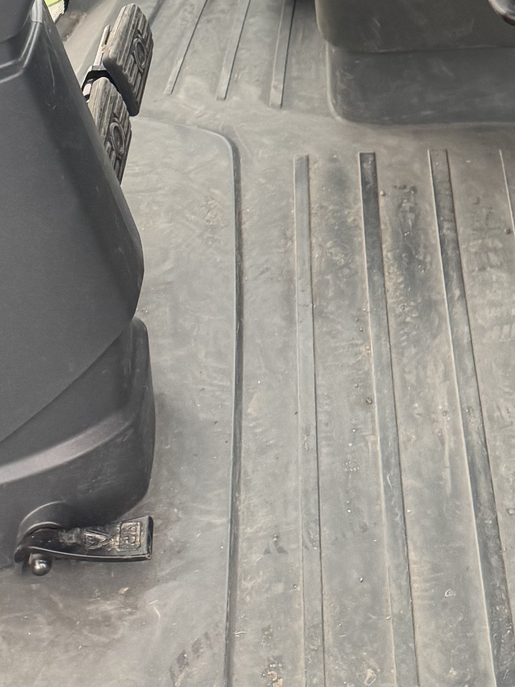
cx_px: 779
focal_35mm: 79
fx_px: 1567
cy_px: -349
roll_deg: -5.3
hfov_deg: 16.9
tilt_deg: -24.1
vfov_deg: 20.9
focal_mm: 6.76
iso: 200
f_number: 1.78
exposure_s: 1/99
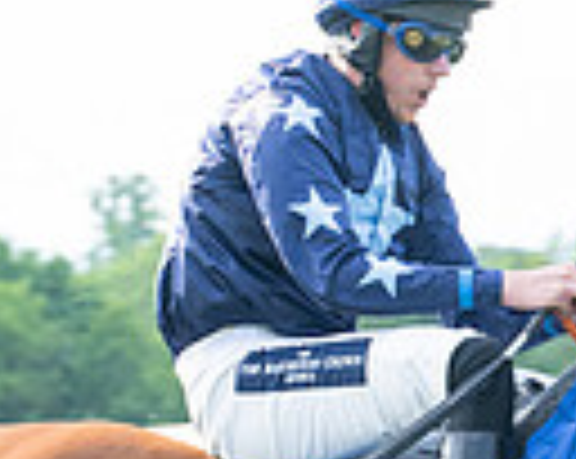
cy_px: 658
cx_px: 339
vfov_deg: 3.1
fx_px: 8358
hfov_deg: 3.9
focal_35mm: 491
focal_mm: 74
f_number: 5
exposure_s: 1/800
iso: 400
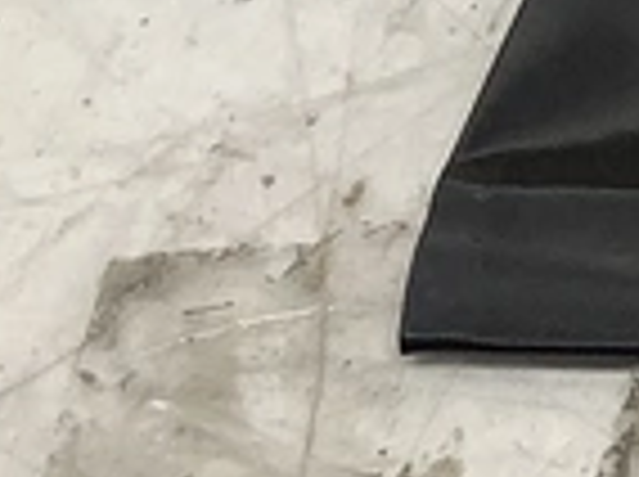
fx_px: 3022
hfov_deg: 10.3
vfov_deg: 8.3
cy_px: -691
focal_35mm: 164
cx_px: 1584
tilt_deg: -38.6
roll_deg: +1.7
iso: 64
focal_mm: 3.3
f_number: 2.4
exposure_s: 1/120
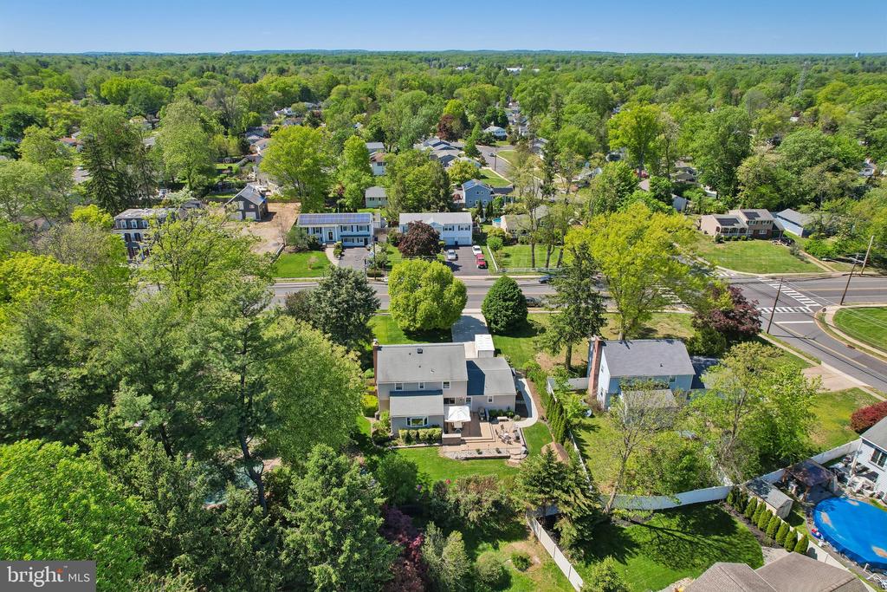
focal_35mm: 22
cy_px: 296
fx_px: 542
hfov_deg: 78.6
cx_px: 444
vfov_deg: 57.2
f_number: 2.8
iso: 100
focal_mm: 8.4
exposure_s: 1/2000
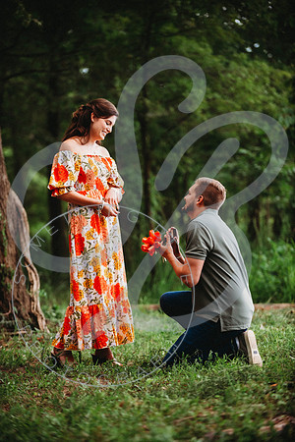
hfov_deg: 10.5
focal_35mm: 130
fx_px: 1598
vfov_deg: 15.8
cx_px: 148
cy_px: 221
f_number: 2.8
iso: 1250
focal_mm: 130
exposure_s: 1/320
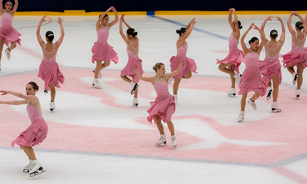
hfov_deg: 14.0
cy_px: 102
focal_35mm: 151
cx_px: 154
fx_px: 1253
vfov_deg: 8.4
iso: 900
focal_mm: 98
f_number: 5.6
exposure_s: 1/320
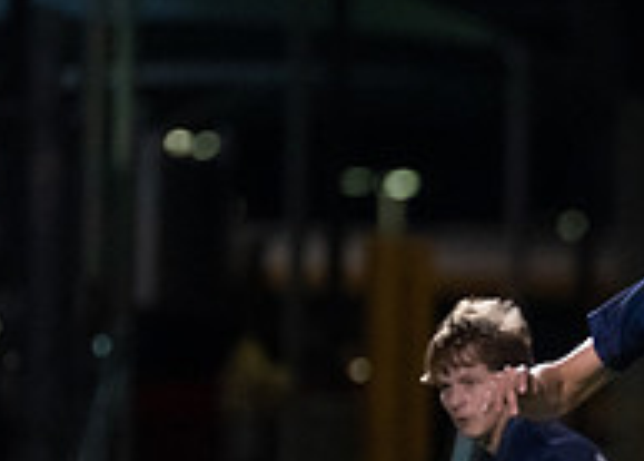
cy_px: 580
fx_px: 19175
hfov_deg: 1.9
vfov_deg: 1.4
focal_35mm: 1048
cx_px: 779
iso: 2500
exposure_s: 1/1250
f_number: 2.8
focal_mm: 200
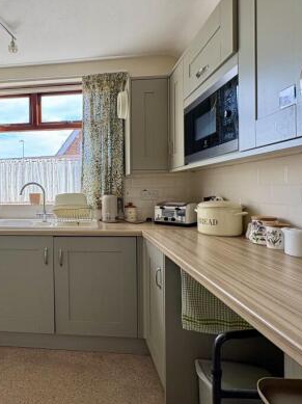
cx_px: 62
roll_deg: +1.0
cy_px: 192
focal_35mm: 21
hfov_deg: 58.6
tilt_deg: +0.0
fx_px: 245
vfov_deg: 79.0
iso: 125
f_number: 2.2
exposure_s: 1/123
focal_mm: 2.22
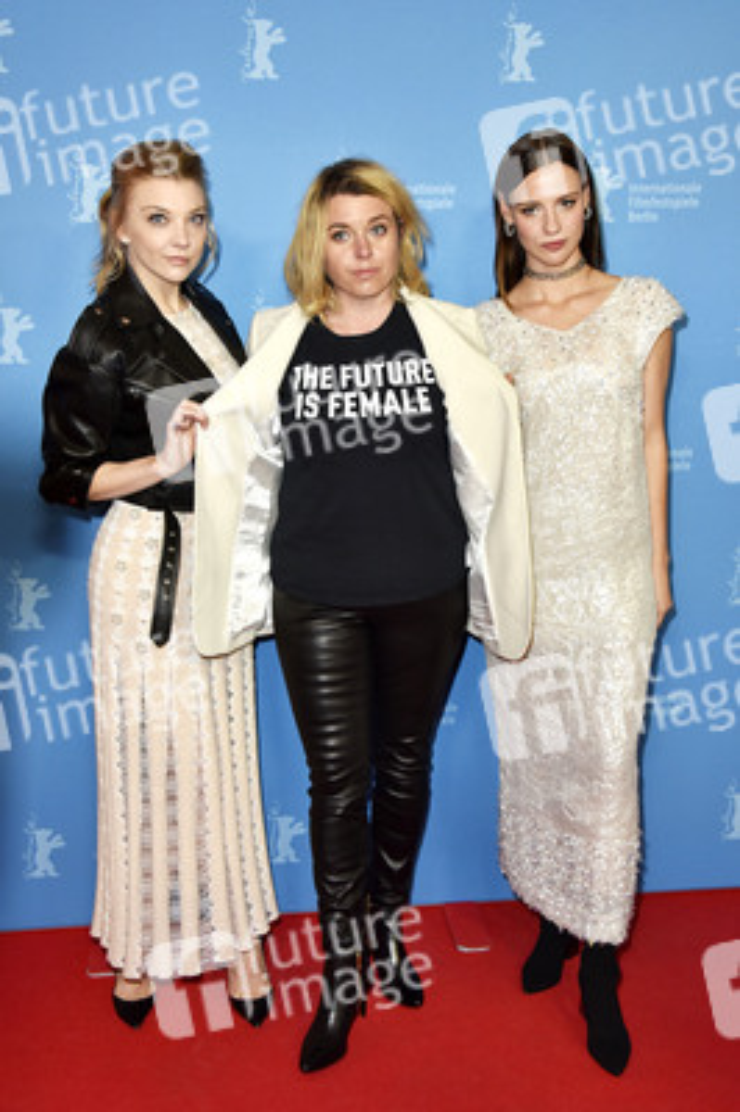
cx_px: 370
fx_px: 1174
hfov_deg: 35.0
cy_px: 556
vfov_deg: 50.7
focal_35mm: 38
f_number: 5.6
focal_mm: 38
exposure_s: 1/125
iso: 800
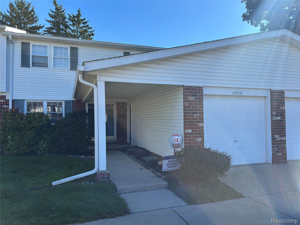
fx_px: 225
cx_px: 150
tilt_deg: +1.6
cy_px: 112
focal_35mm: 26
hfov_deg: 67.3
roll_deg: +1.1
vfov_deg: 53.1
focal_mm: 5.96
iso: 50
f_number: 1.6
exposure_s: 1/1477
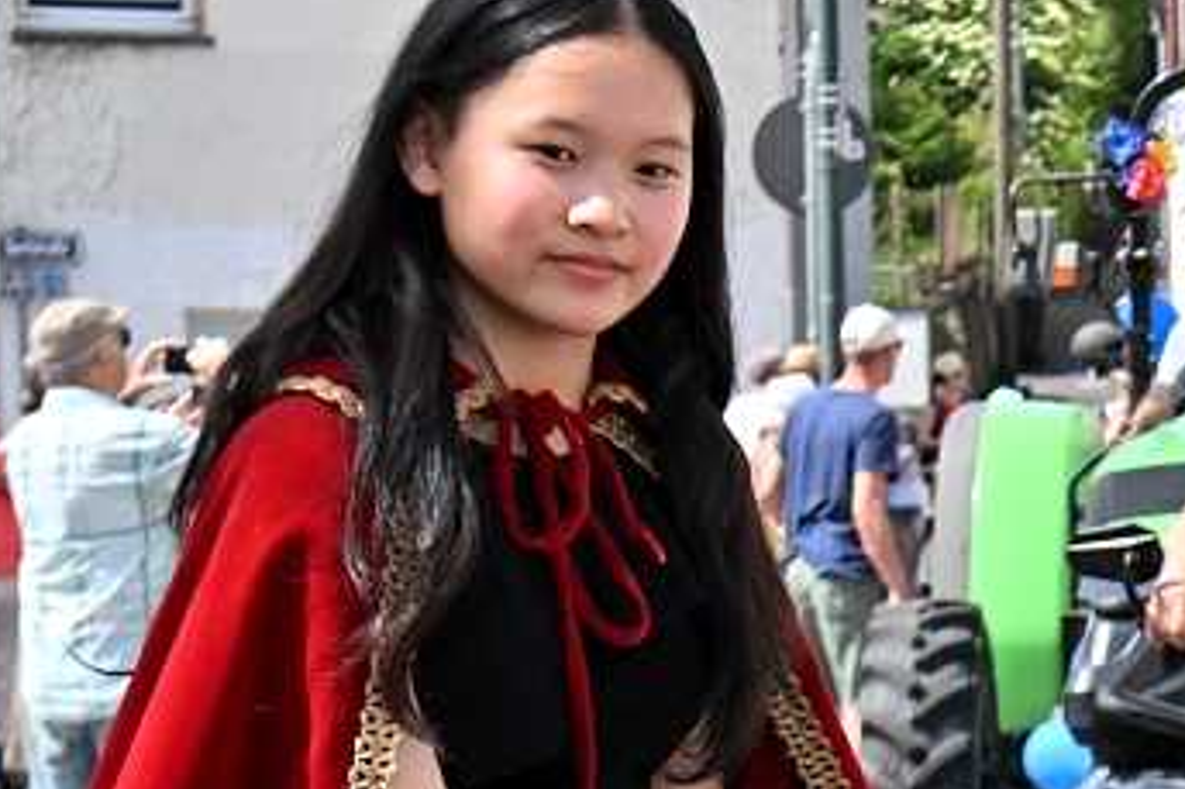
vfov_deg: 6.6
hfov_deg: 9.5
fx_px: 6876
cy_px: 593
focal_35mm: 209
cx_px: 1984
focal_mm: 48
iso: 320
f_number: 9
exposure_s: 1/1000
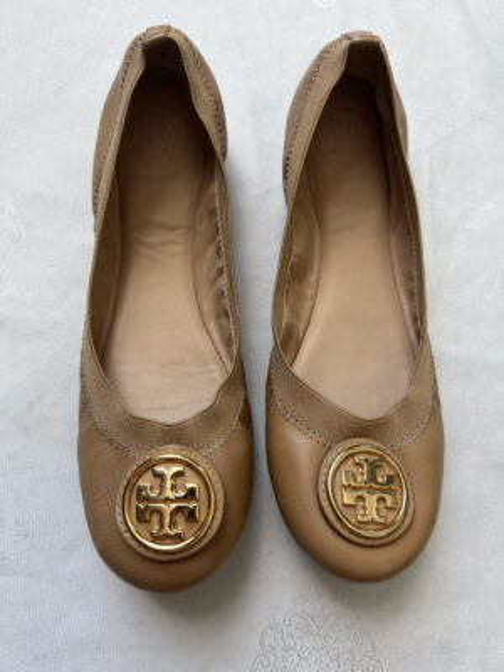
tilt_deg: -78.8
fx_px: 505
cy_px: 336
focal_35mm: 26
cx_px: 252
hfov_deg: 53.1
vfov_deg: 67.3
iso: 50
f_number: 1.5
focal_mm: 5.7
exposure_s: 1/121
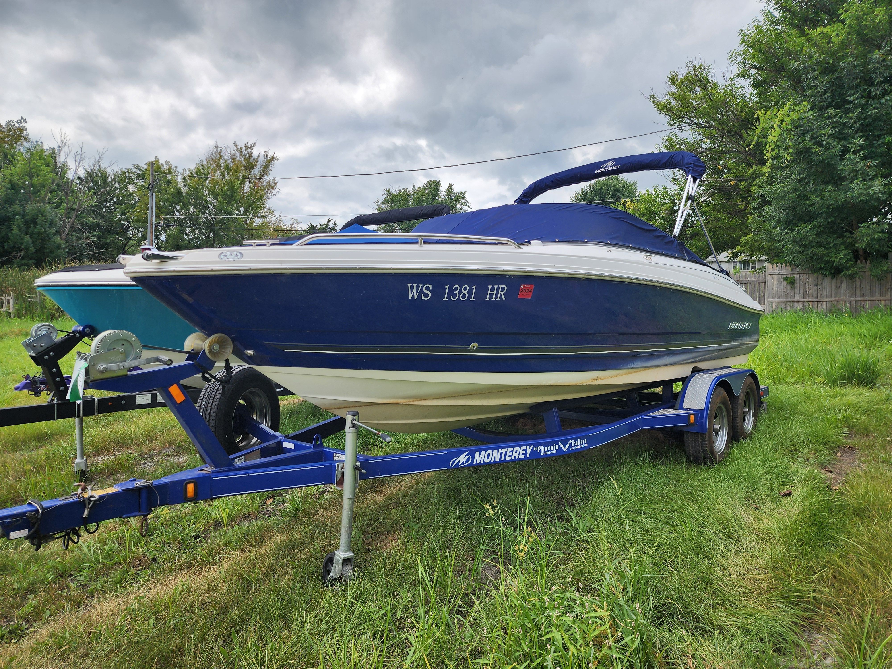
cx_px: 446
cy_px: 334
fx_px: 593
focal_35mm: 23
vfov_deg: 58.9
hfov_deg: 73.9
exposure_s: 1/924
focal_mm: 6.4
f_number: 1.8
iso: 12
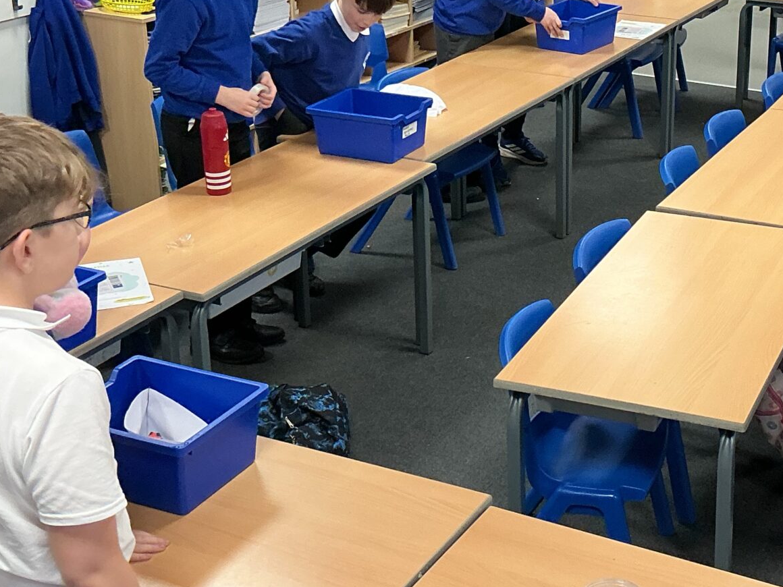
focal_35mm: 64
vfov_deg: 22.8
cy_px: 167
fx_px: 1448
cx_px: 580
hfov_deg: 29.8
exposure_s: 1/60
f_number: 1.8
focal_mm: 3
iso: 100
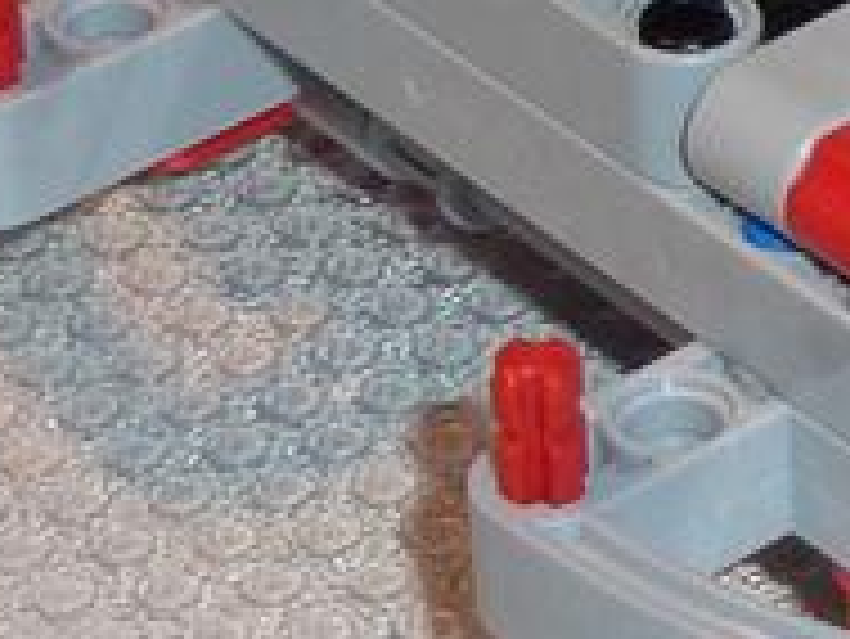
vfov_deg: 5.2
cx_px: 1803
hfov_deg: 6.8
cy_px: -436
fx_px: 6929
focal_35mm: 282
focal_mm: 8.5
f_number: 3.8
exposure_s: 1/30
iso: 100
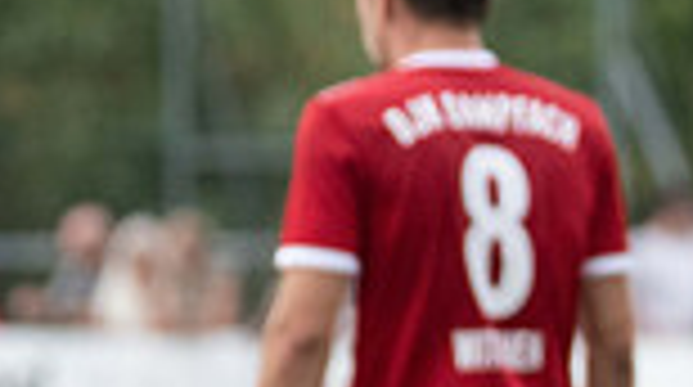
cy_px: 438
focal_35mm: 1307
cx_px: 1513
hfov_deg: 1.7
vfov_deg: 0.9
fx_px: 23975
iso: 1600
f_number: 5.6
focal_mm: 270
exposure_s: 1/1600
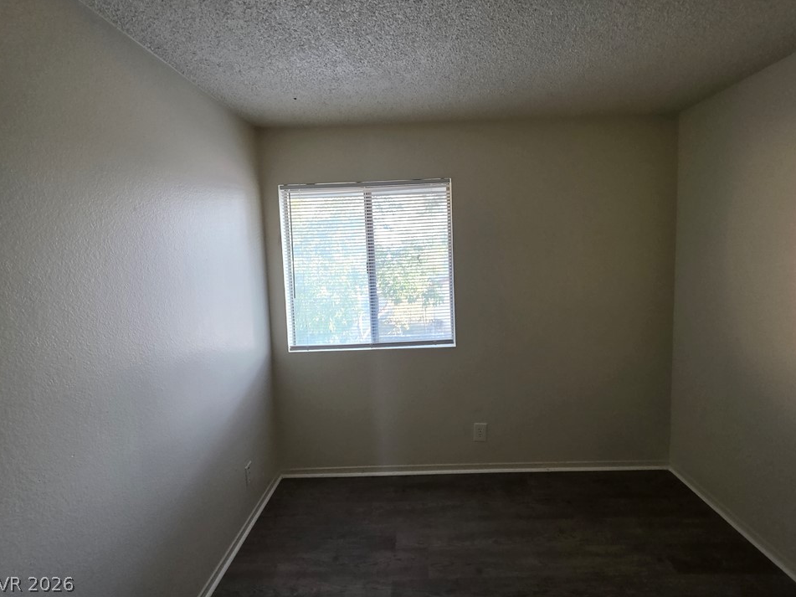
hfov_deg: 102.0
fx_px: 322
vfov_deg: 85.5
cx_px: 411
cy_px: 276
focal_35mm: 14
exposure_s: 1/60
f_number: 1.9
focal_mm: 2.2
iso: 200
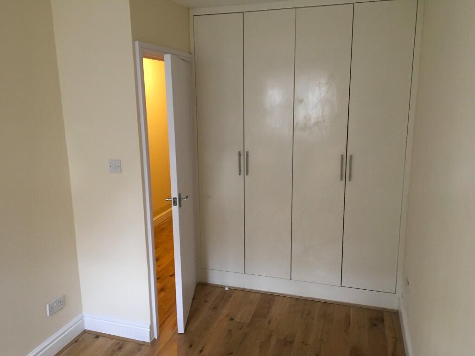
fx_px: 398
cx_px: 238
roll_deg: +0.7
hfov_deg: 61.7
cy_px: 178
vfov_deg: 48.2
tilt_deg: -12.0
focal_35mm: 29
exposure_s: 1/33
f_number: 2.2
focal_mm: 4.15
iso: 160
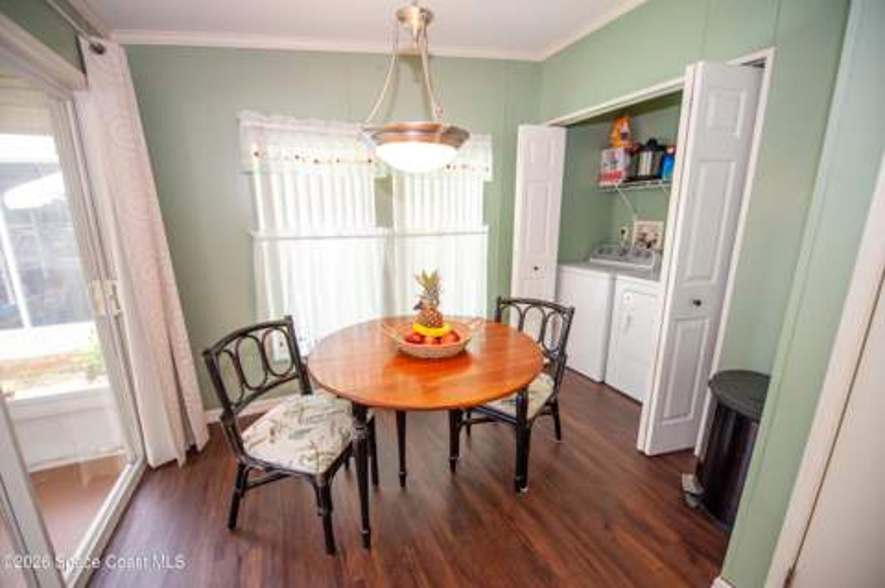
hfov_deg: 104.3
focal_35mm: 14
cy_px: 294
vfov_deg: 81.1
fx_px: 344
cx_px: 442
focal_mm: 14
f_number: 3.2
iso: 1250
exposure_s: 1/320
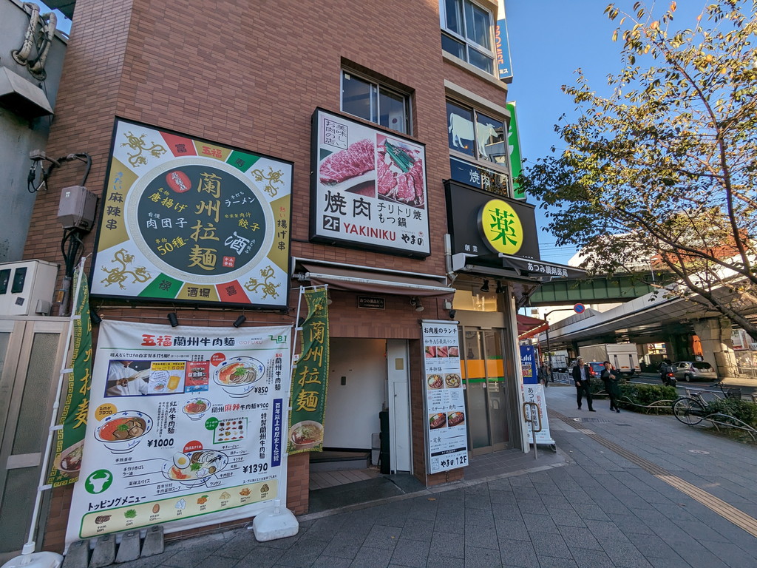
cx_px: 378
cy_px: 284
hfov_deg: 94.5
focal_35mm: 16
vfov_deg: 78.1
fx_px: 350
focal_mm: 2.35
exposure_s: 1/732
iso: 43
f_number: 2.2
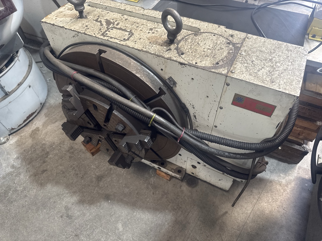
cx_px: 161
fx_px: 223
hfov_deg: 71.6
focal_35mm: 24
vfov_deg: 56.8
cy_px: 120
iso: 200
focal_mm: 6.76
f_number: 1.78
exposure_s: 1/60
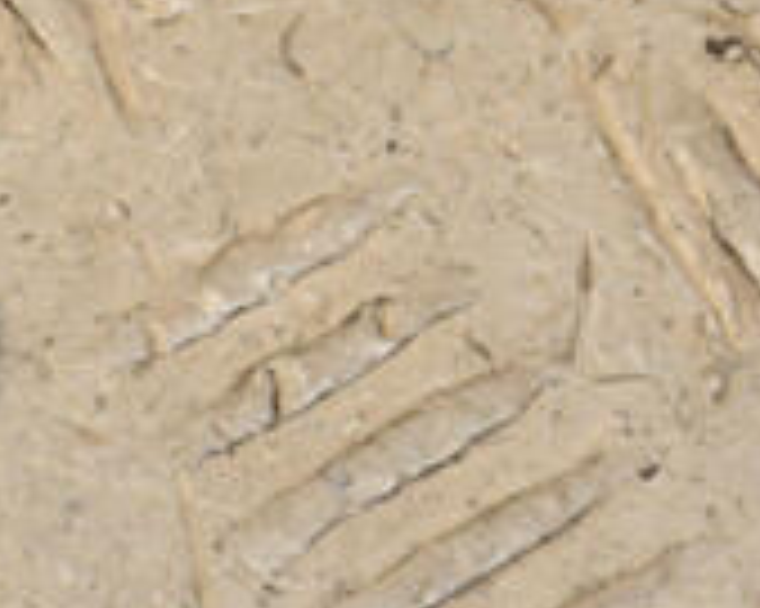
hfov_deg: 4.8
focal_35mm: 399
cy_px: 158
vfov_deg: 3.9
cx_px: -319
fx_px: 8970
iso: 800
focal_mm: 80
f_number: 10
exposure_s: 1/200
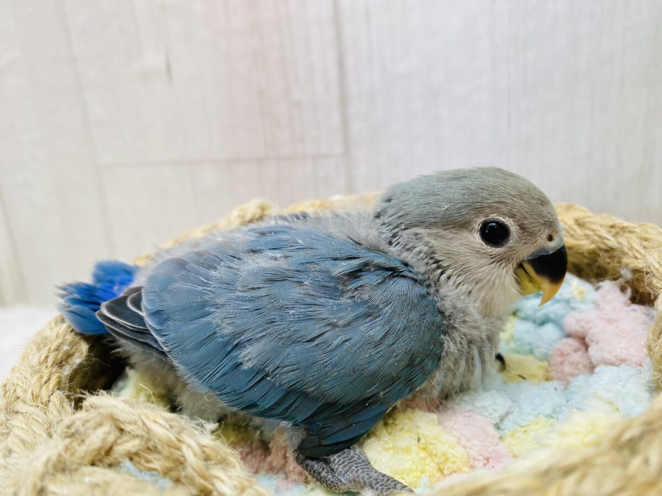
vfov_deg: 54.9
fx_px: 478
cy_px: 248
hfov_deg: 69.4
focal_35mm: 25
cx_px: 331
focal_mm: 4.25
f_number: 1.8
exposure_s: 1/100
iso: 100
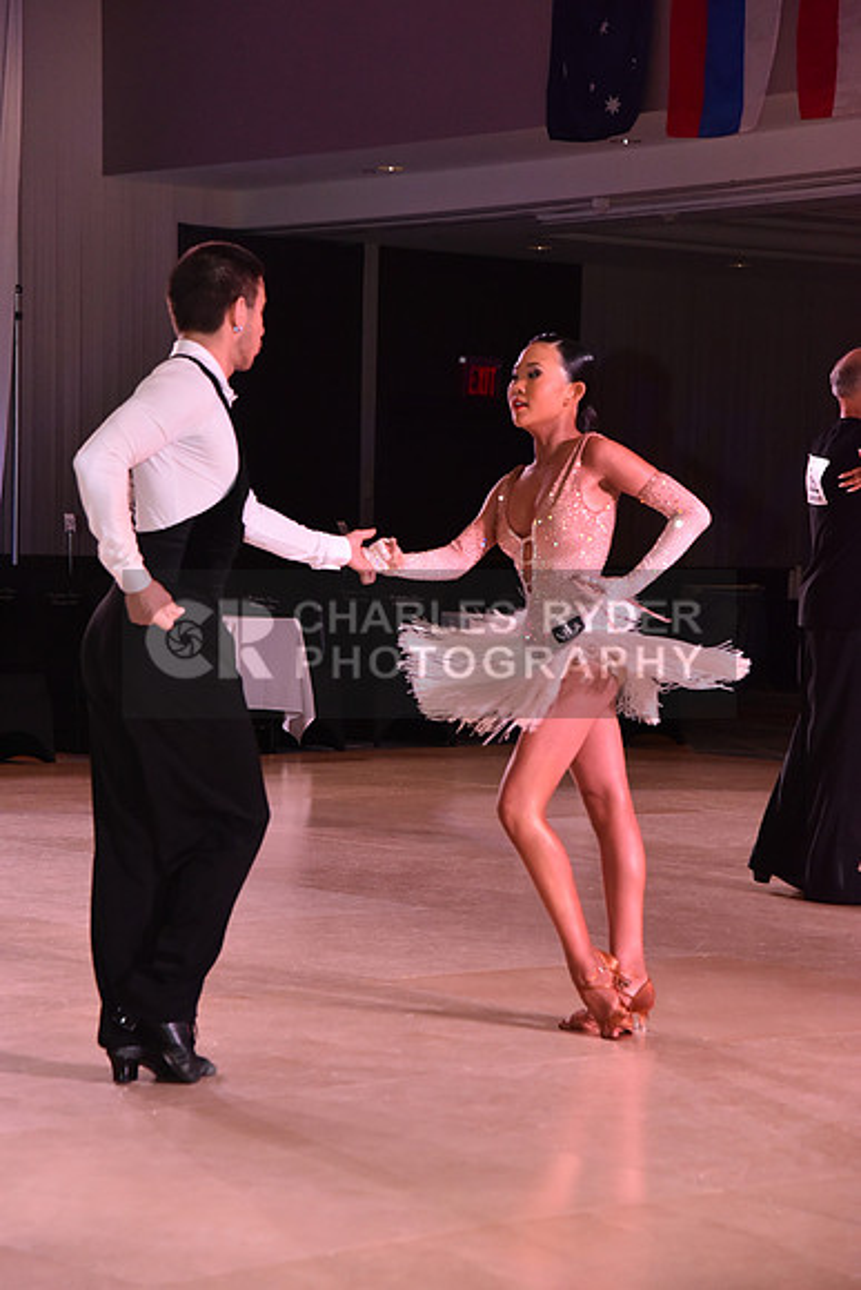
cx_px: 430
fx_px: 3406
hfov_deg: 14.4
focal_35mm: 95
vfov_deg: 21.5
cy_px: 645
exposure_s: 1/320
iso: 2500
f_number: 6.3
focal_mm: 95
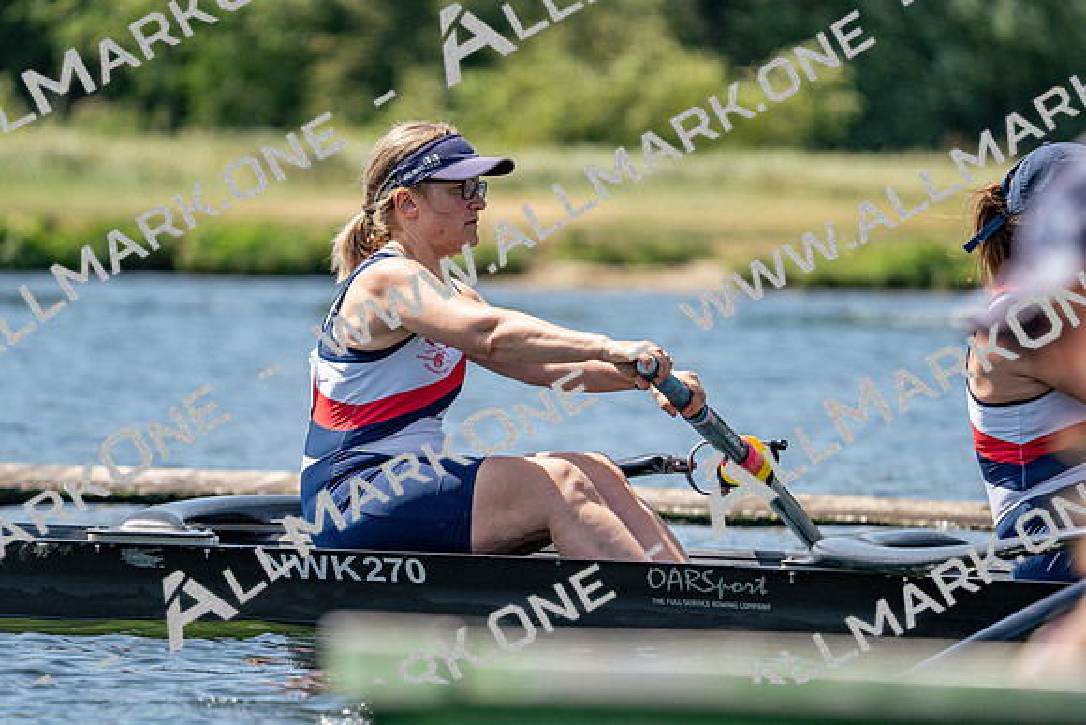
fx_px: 10379
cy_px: 362
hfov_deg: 6.0
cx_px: 543
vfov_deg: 4.0
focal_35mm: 344
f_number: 6.3
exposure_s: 1/2000
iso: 400
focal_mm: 344
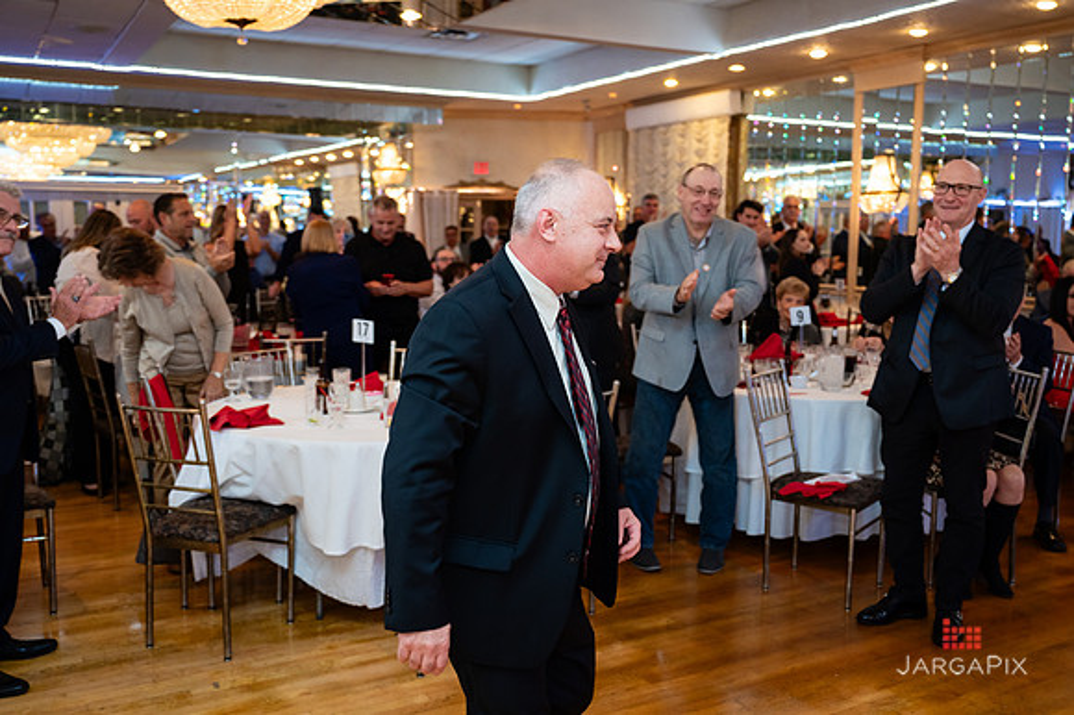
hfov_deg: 55.5
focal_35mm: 34
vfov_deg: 38.6
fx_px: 1021
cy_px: 358
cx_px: 537
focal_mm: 32.5
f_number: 3.2
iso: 1250
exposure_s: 1/200
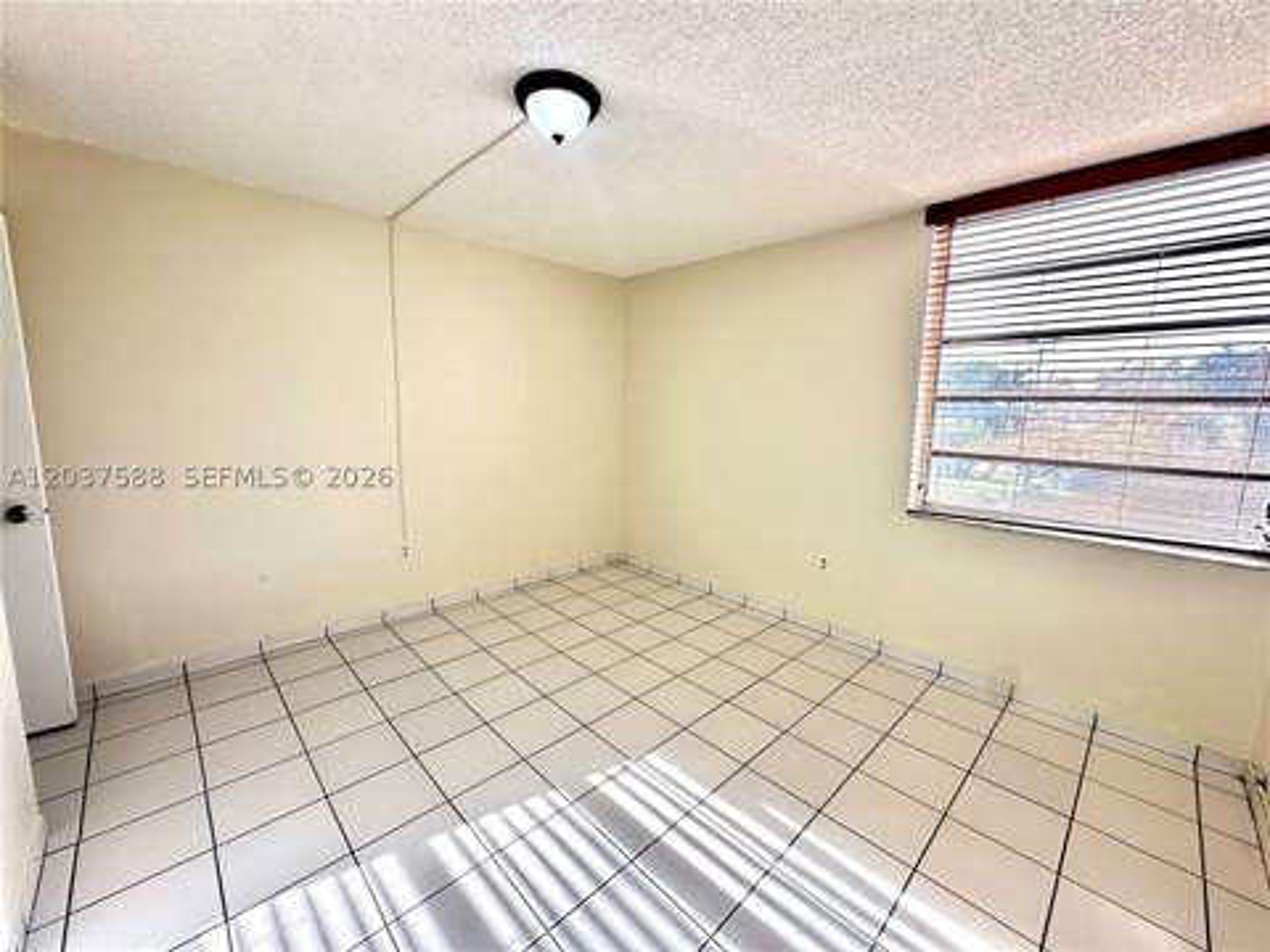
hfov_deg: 102.1
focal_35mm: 14
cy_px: 476
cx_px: 635
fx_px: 514
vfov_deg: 85.7
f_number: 2.2
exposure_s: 1/136
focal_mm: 2.22
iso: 40
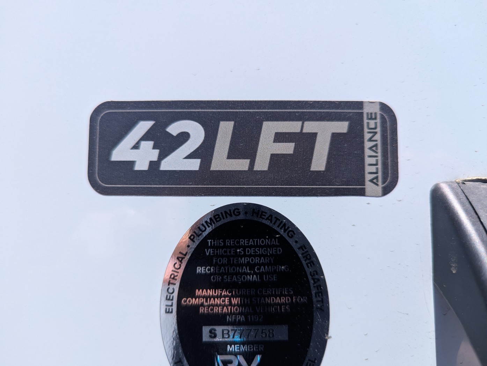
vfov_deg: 56.9
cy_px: 183
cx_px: 244
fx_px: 338
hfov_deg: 71.5
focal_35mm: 24
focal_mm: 6.81
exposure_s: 1/1795
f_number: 1.85
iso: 63
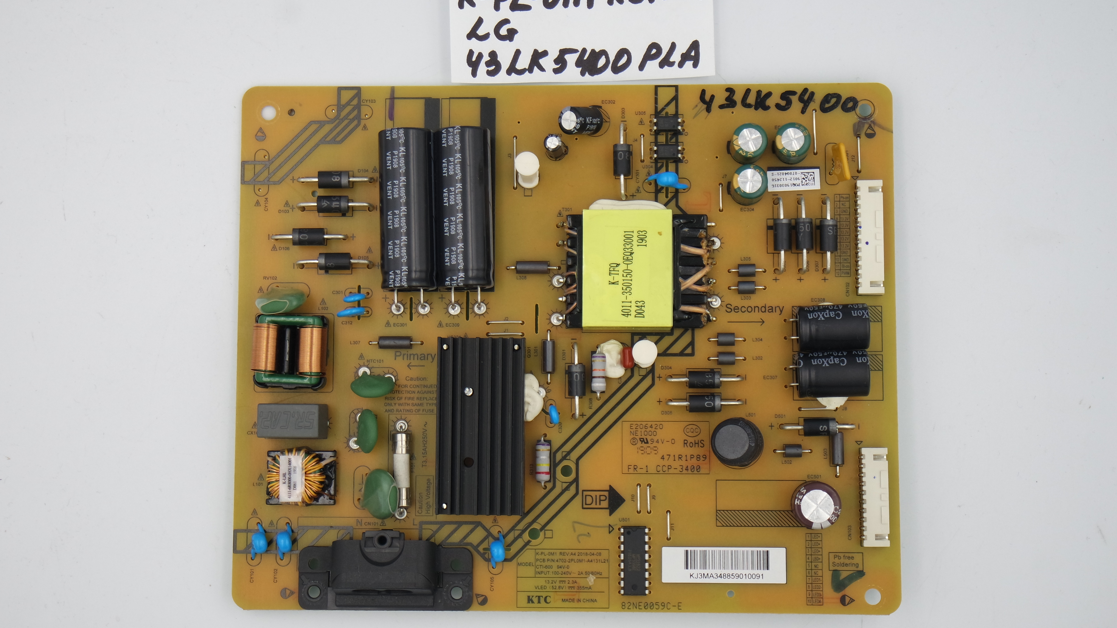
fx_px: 1688
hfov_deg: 36.6
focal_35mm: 57
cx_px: 561
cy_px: 294
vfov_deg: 21.1
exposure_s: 1/125
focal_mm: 20
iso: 160
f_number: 5
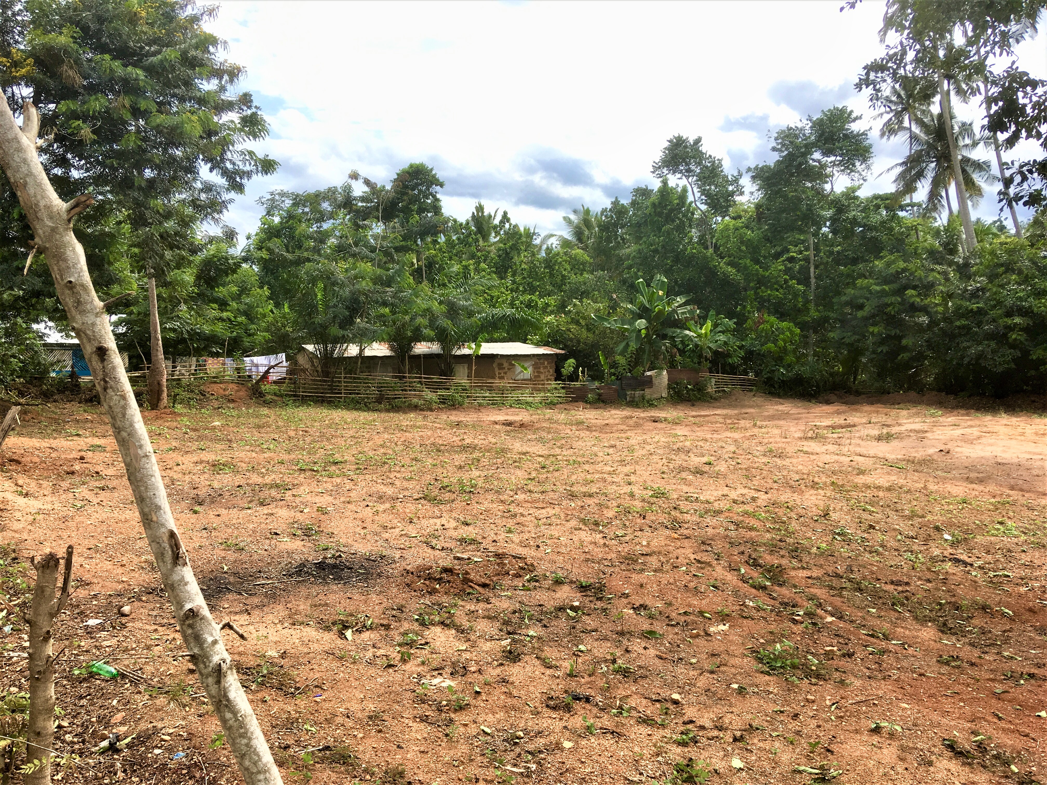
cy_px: 392
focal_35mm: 29
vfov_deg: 48.2
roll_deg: +0.6
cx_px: 524
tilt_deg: -8.5
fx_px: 877
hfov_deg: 61.7
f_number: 2.2
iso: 25
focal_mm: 4.15
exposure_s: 1/999
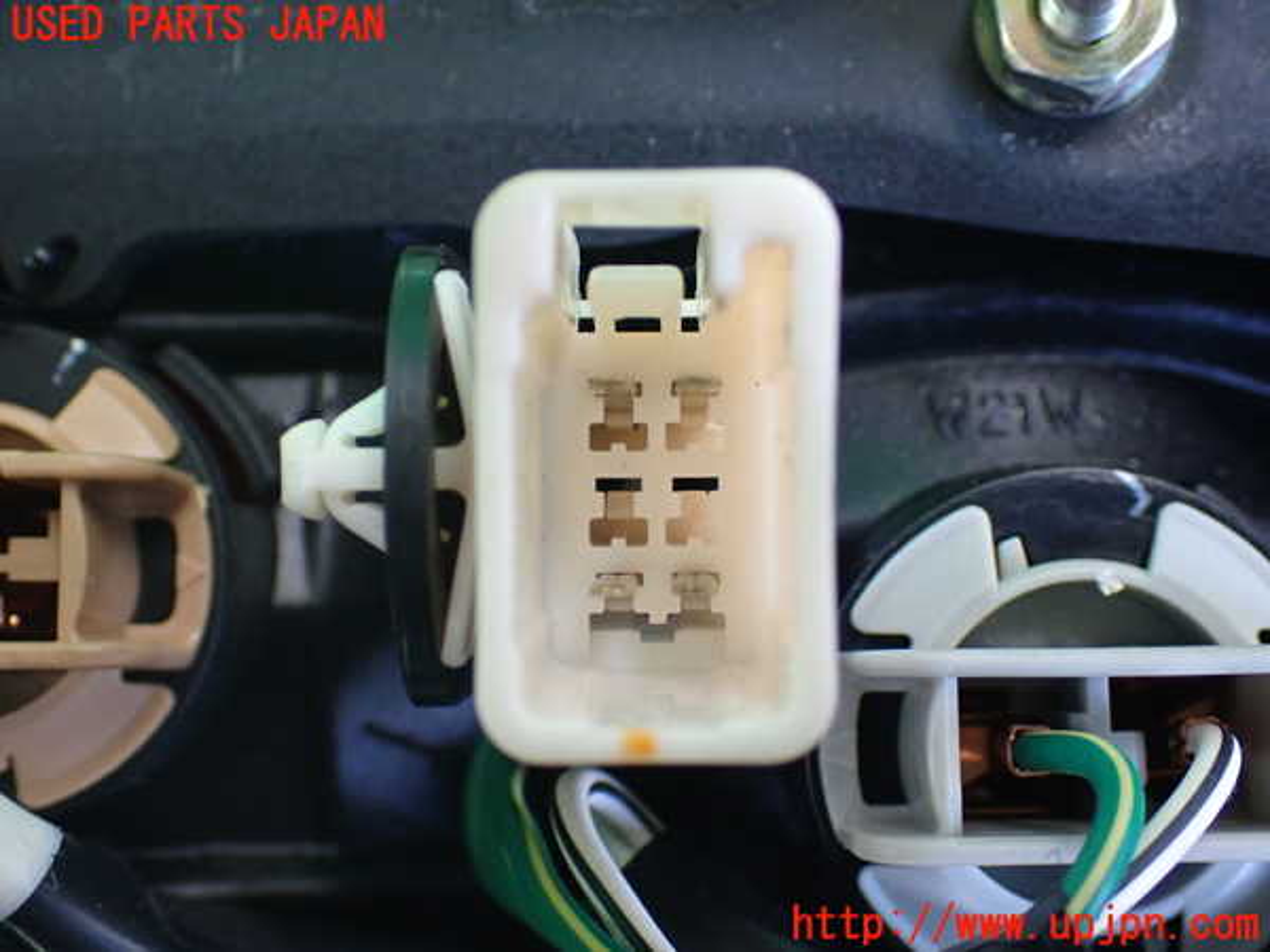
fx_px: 1724
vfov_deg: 30.9
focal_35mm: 47
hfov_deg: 40.4
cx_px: 635
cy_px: 476
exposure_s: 1/60
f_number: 3.1
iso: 800
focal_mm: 8.4
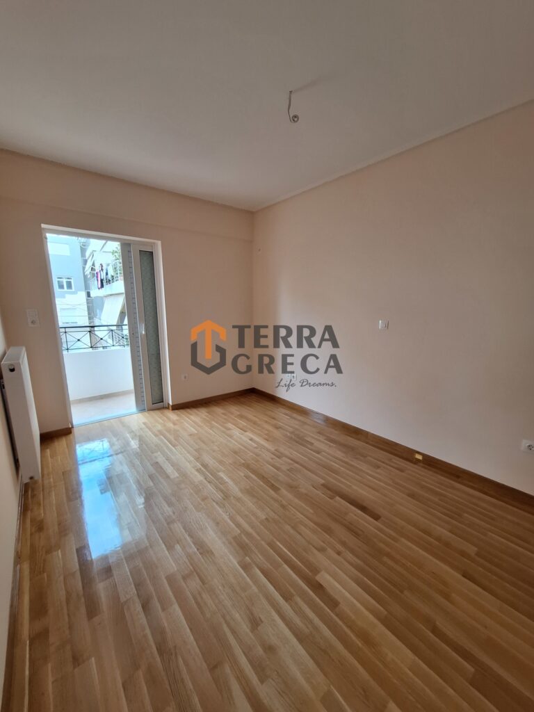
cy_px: 356
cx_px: 267
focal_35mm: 13
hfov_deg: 89.9
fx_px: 267
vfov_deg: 106.2
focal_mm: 1.74
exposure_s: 1/40
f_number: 2.2
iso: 50
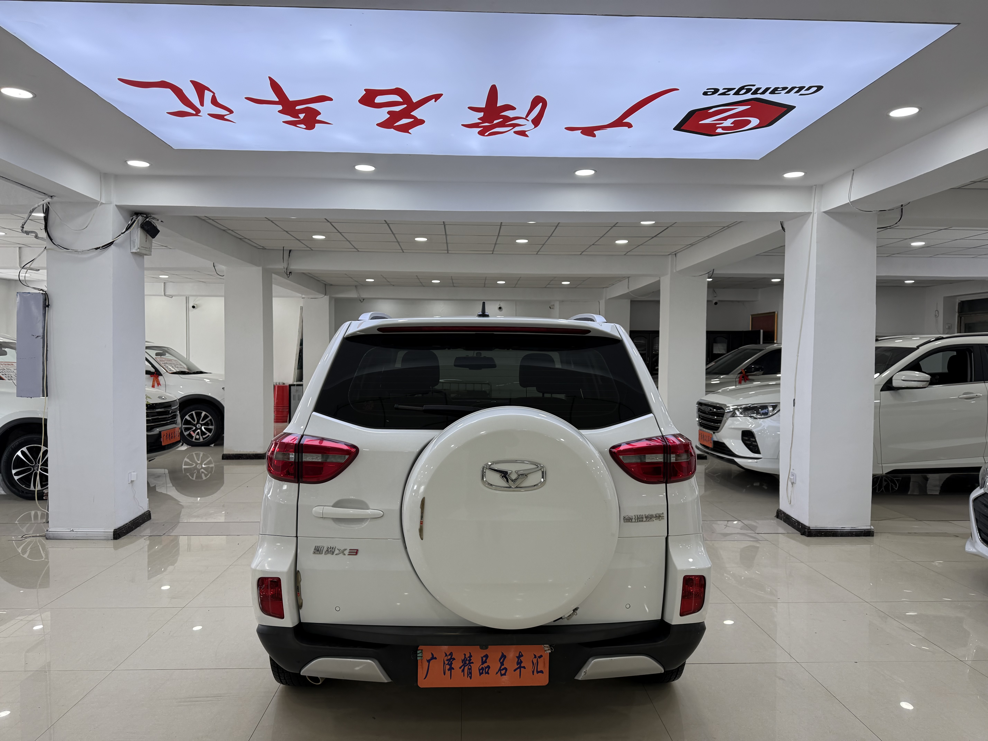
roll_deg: -0.8
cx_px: 494
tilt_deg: -1.3
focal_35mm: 24
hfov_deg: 71.6
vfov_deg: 56.8
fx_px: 685
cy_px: 370
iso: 125
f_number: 1.78
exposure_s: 1/243
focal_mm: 6.76
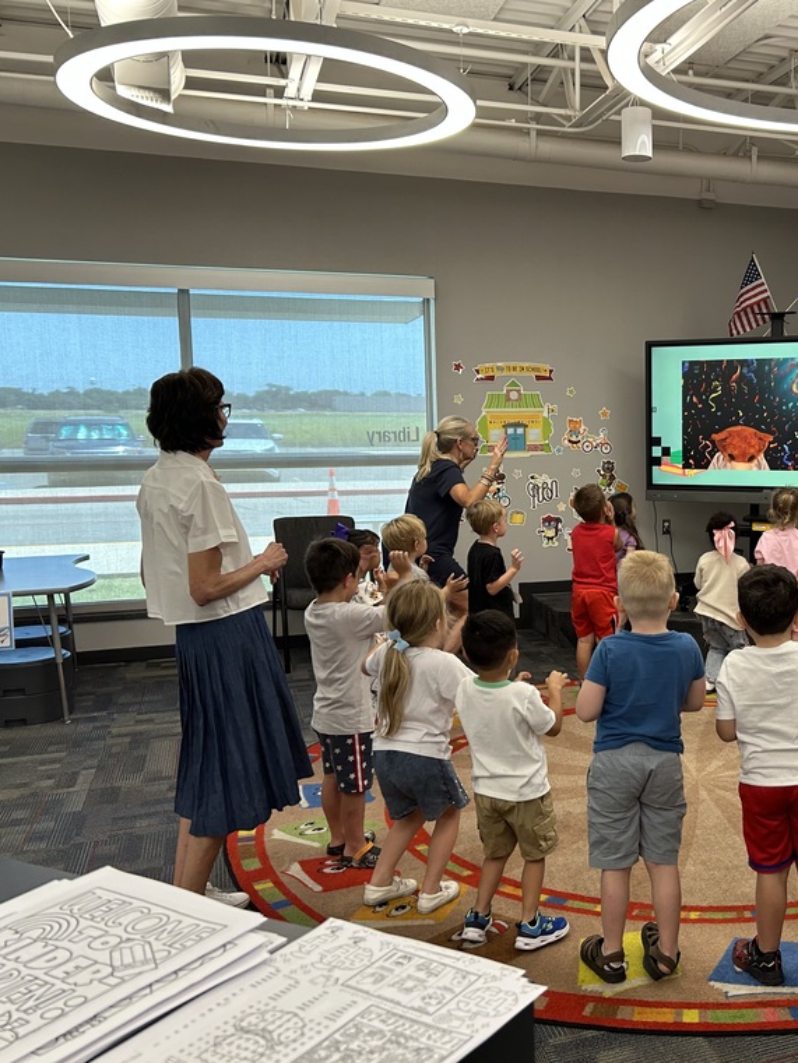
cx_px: 654
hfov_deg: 38.9
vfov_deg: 52.6
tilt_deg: -7.0
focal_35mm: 35
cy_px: 528
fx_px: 1076
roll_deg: +0.7
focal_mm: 5.7
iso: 80
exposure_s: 1/120
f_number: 1.5
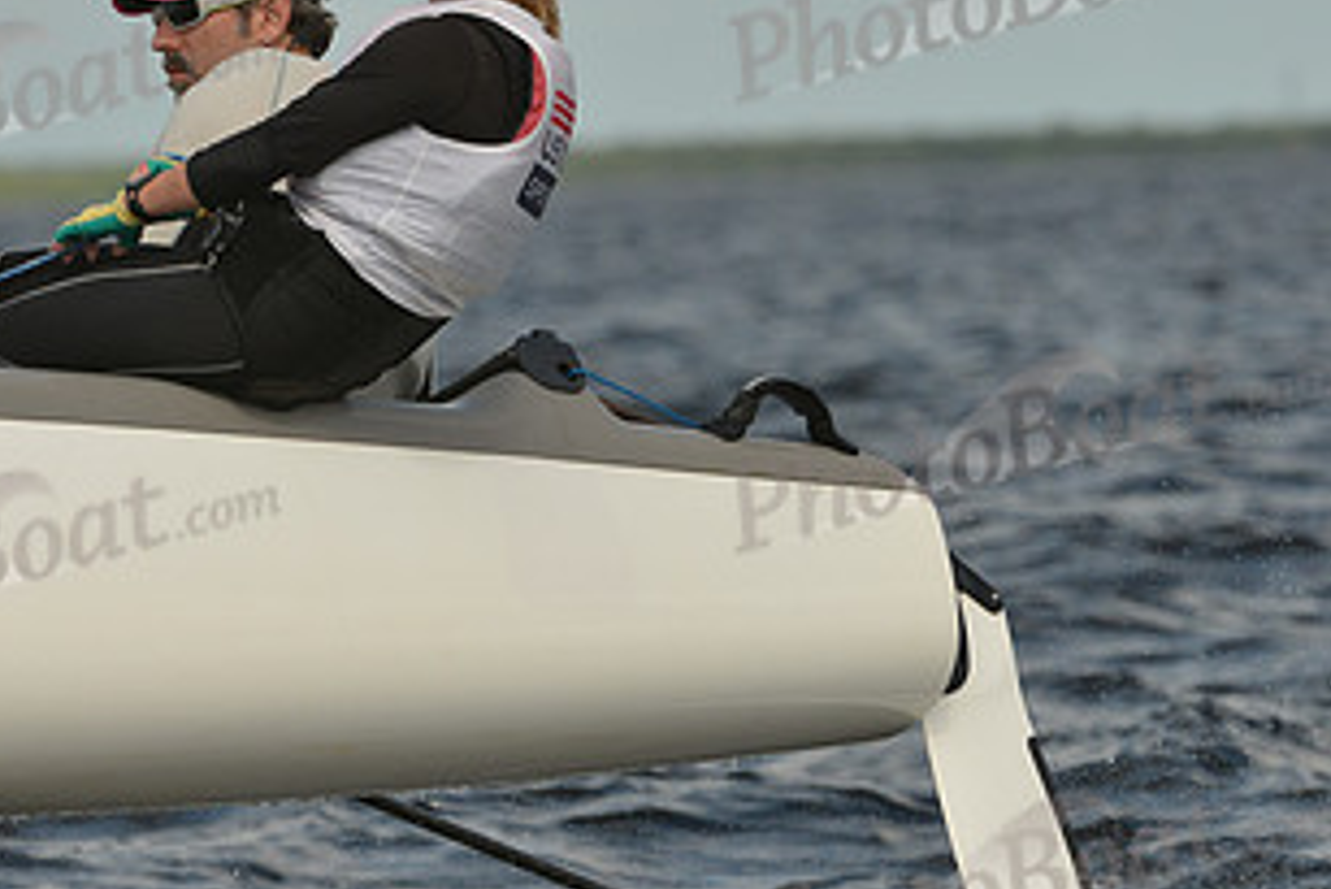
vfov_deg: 2.2
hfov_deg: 3.3
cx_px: 507
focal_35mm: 624
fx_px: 23080
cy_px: 275
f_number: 7.1
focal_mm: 330
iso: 250
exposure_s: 1/1000
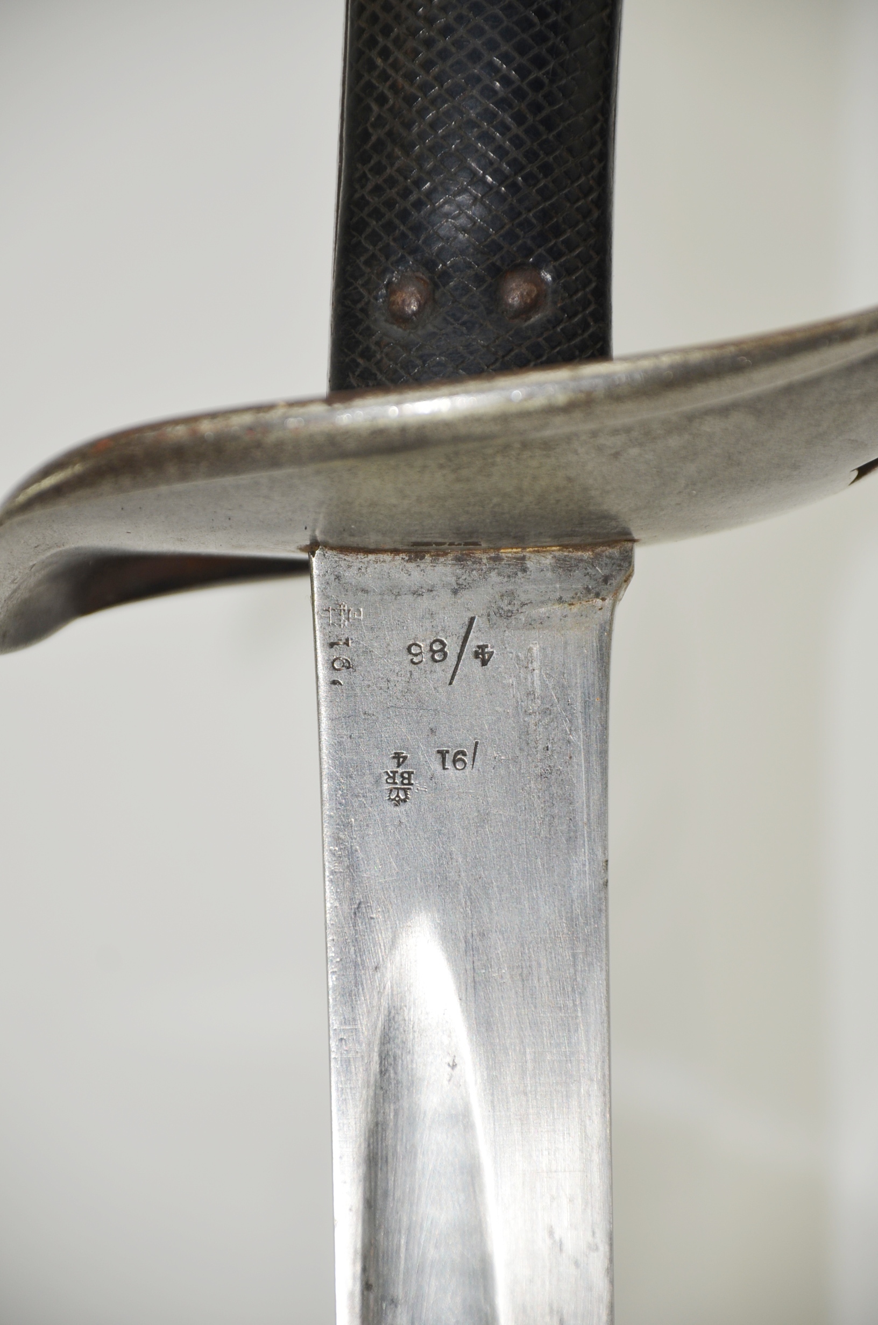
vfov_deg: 10.2
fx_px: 7441
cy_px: 662
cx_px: 439
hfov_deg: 6.8
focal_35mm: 202
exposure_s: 1/125
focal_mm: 135
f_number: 5.6
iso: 250
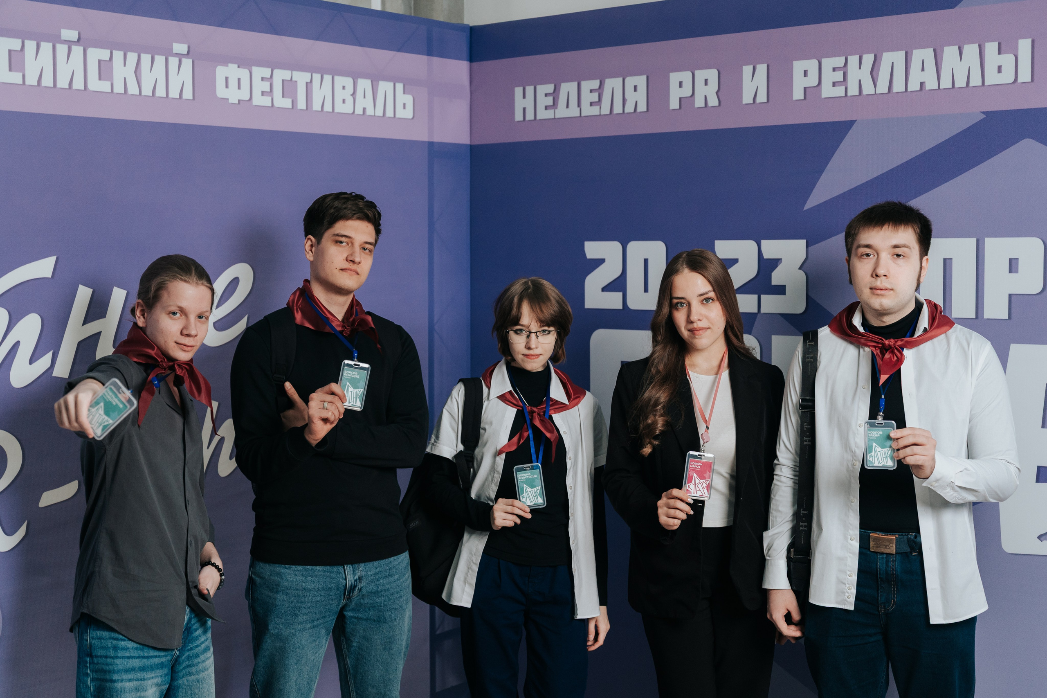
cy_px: 337
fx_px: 1483
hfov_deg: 38.9
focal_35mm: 51
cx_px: 532
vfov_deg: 26.5
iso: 800
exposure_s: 1/160
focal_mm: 48
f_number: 2.8
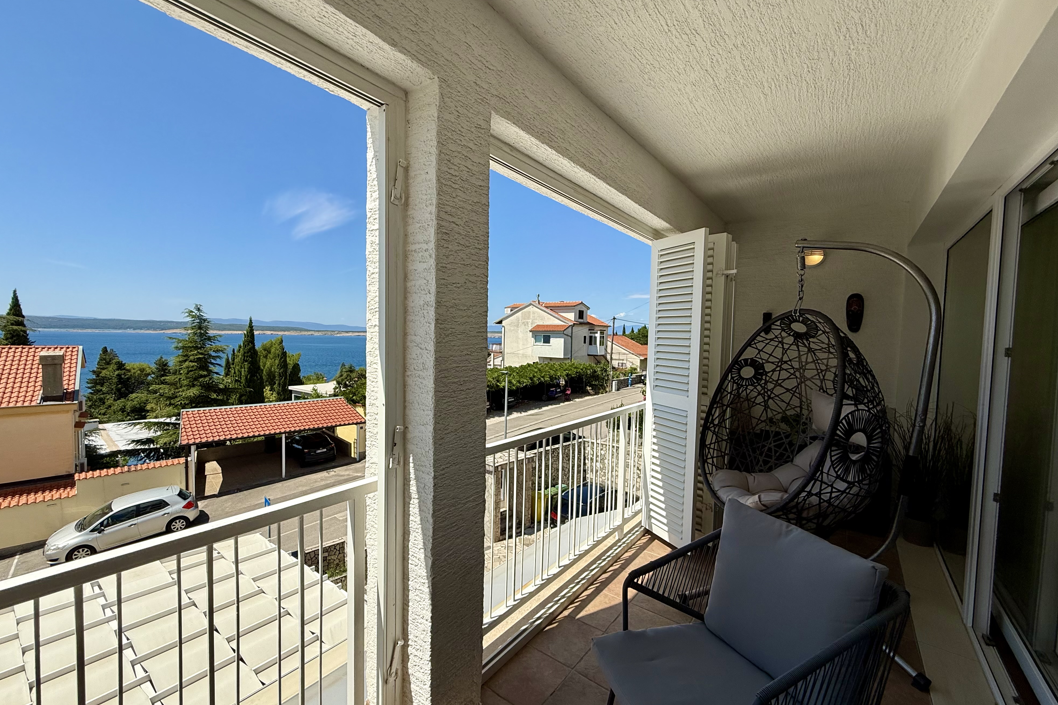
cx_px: 514
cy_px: 358
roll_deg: -1.1
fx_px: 441
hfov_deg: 100.4
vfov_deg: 77.3
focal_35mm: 15
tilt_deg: -2.4
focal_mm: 2.22
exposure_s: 1/2506
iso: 50
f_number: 2.2
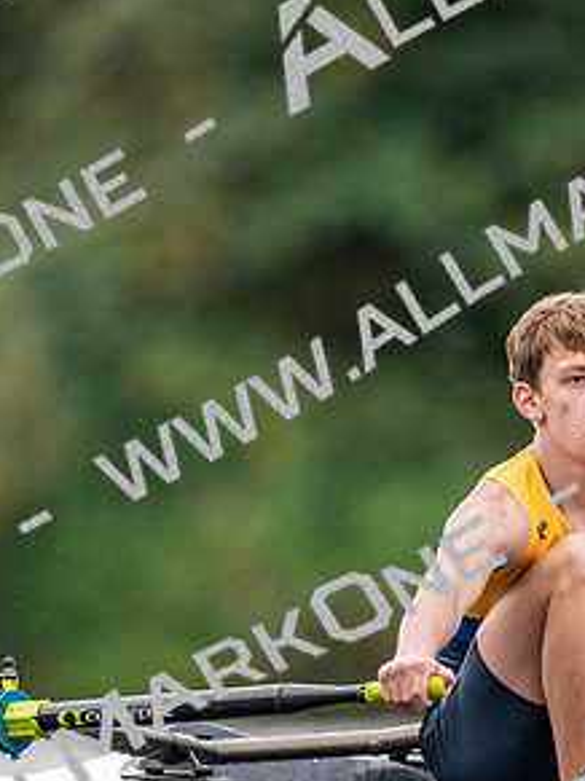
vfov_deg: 1.7
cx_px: 427
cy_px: 509
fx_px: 25977
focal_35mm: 1152
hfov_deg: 1.3
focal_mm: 600
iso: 3200
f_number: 4
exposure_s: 1/2500
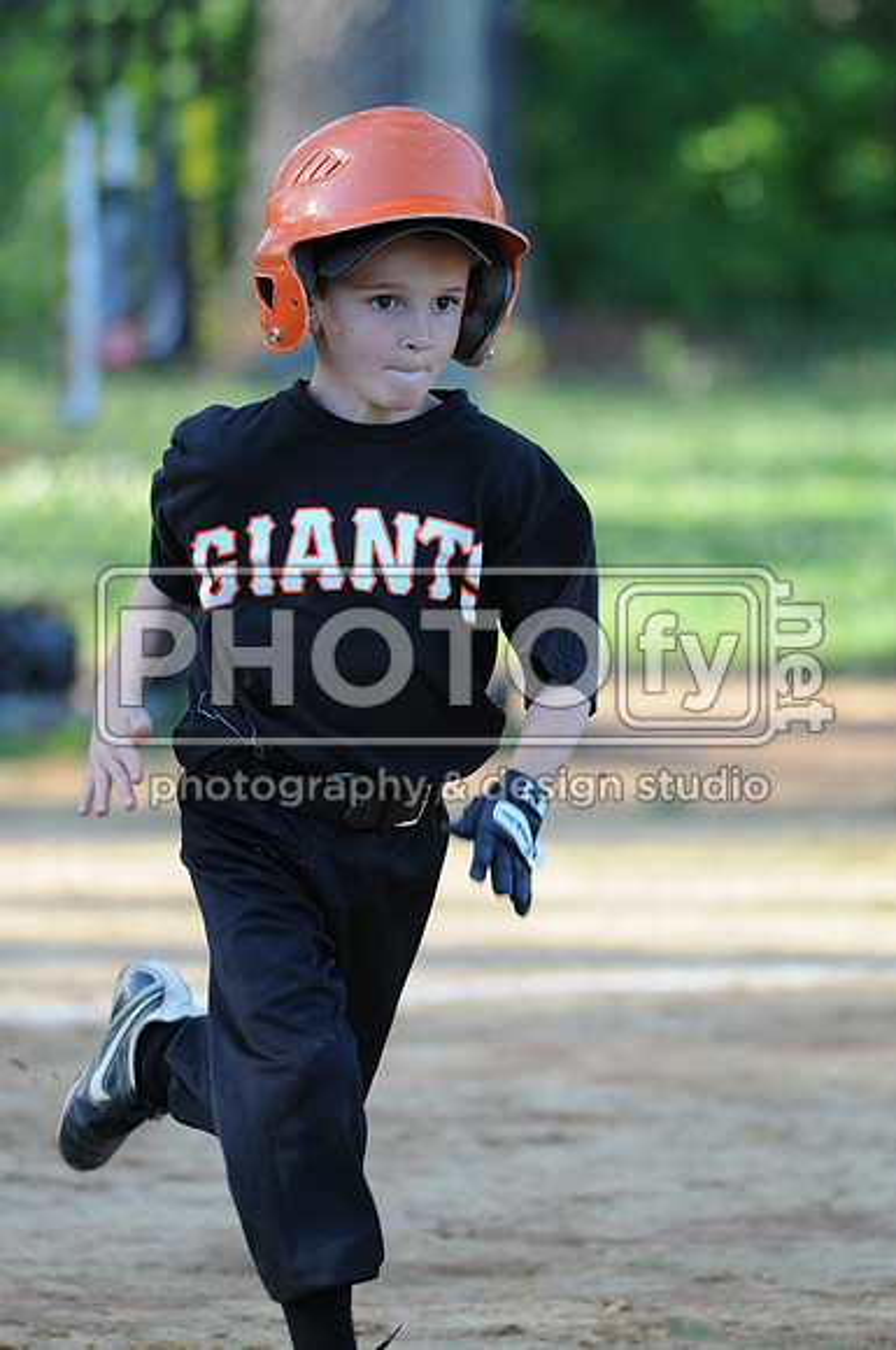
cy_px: 675
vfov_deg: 4.6
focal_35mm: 450
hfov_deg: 3.0
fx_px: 16849
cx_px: 448
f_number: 4
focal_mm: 300
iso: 800
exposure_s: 1/640
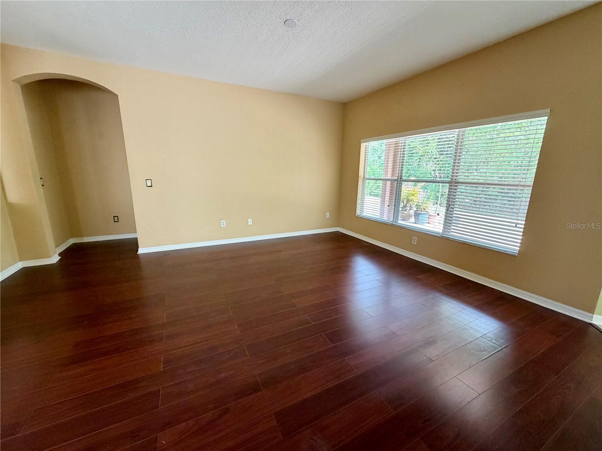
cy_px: 226
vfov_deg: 85.7
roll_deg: -0.7
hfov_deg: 102.1
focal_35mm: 14
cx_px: 301
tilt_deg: -13.2
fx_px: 243
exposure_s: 1/121
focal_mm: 2.22
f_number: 2.2
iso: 250
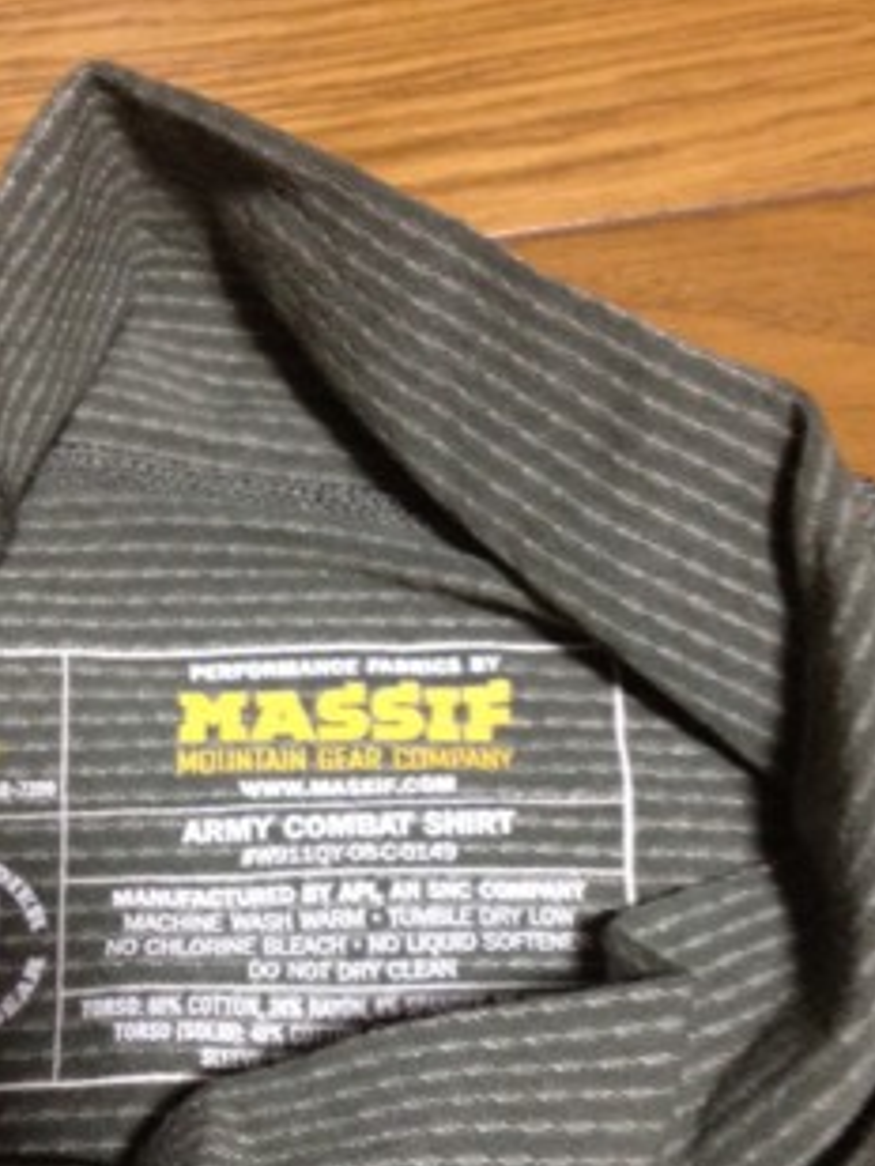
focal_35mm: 51
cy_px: 834
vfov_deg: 36.8
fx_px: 1718
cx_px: 328
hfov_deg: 28.5
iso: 400
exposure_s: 1/15
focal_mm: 4.28
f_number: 2.4
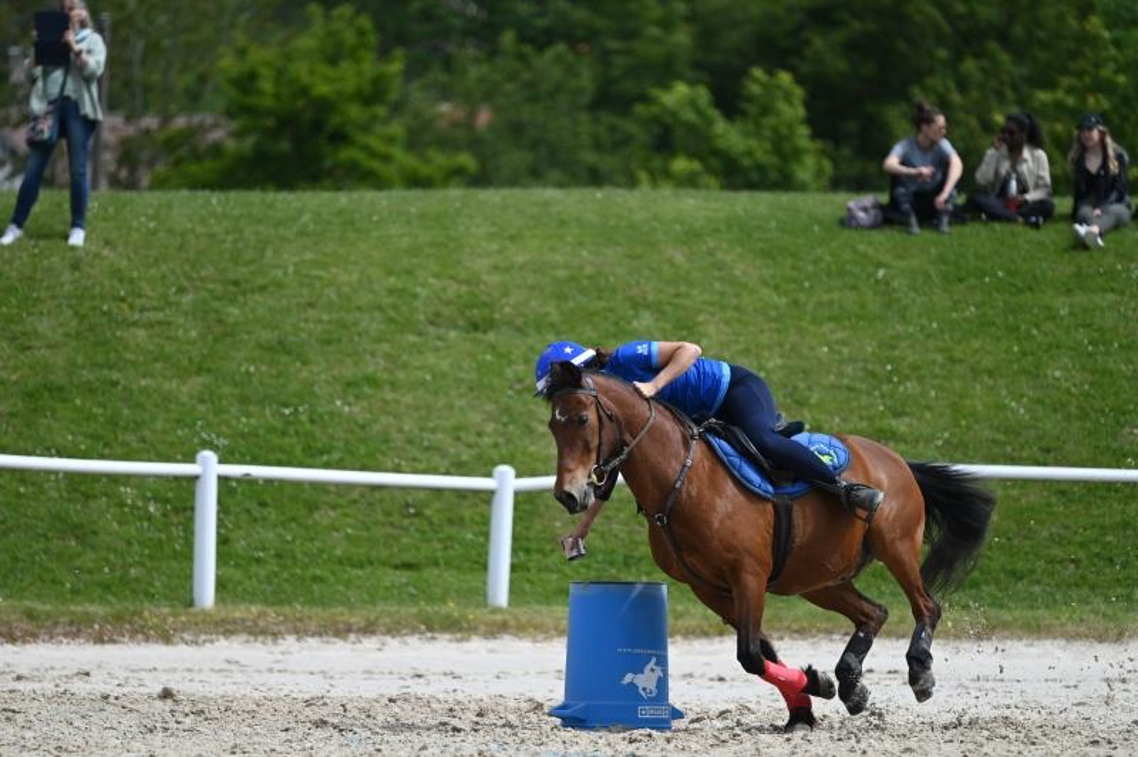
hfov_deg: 5.7
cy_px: 378
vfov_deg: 3.8
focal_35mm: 360
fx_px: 11370
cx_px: 569
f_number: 5.6
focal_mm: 360
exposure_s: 1/1250
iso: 250
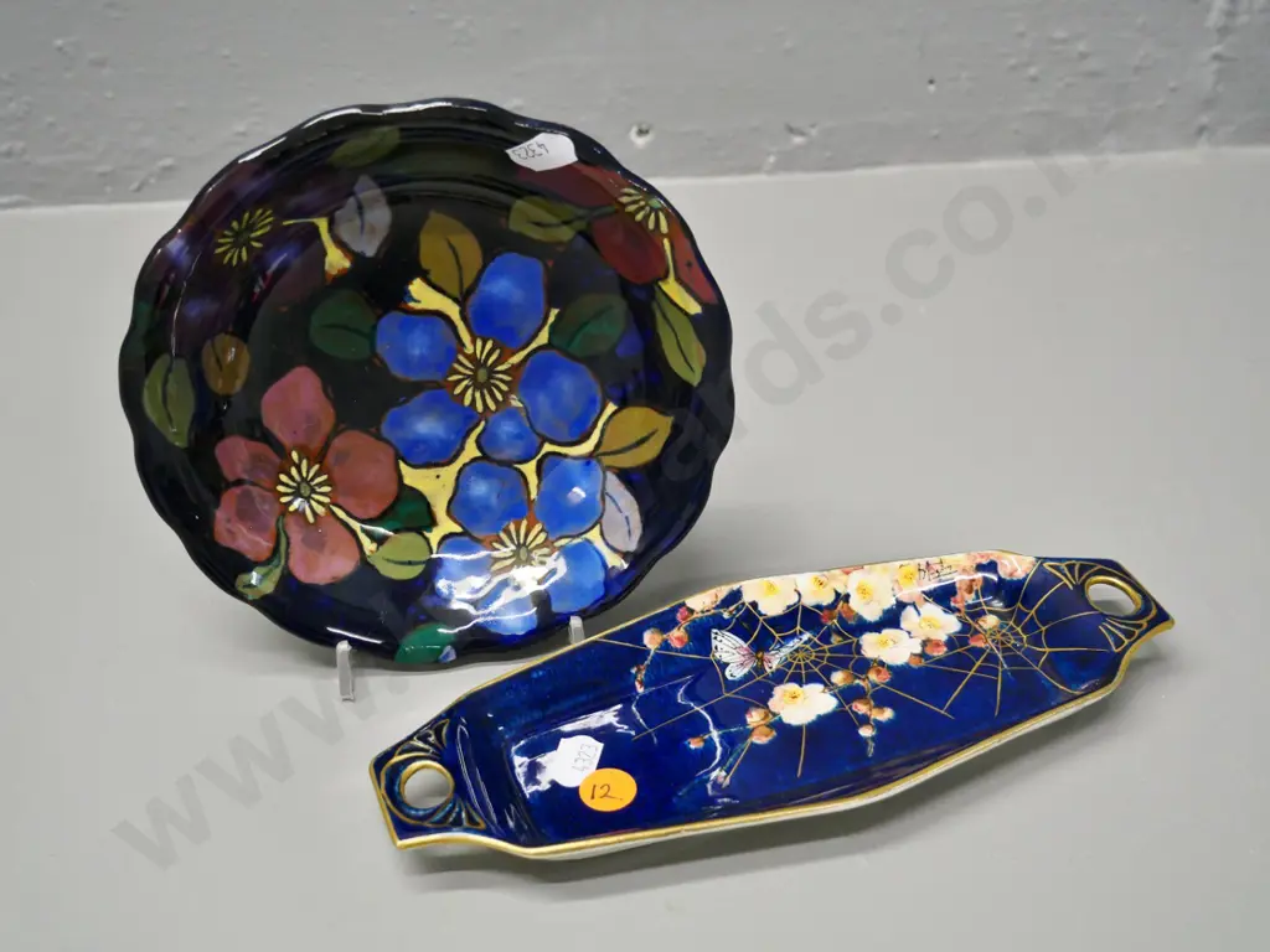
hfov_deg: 42.9
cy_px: 476
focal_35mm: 44
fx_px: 1614
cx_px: 635
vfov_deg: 32.9
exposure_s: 1/100
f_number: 4.5
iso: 1600
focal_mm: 22
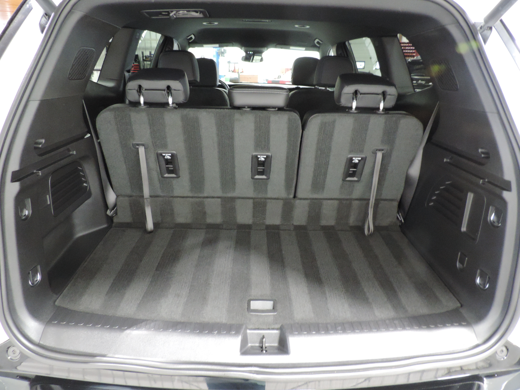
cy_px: 195
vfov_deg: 56.8
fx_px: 361
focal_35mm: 24
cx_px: 260
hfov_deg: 71.6
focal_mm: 4.3
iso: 800
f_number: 3
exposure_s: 1/5
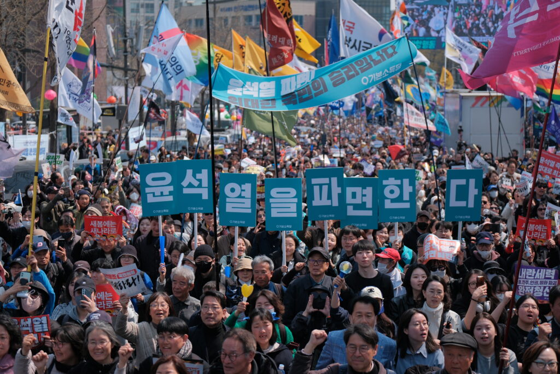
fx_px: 1167
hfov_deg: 27.0
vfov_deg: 18.2
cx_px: 280
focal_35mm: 75
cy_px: 187
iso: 320
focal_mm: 50
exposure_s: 1/3000
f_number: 2.8
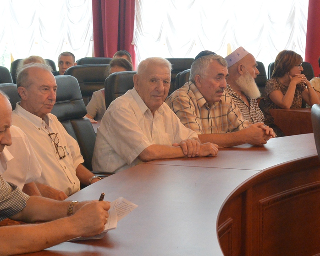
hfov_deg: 18.8
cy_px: 122
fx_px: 966
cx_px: 134
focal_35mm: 102
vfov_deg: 15.1
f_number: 5.6
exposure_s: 1/60
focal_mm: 27.5
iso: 1100
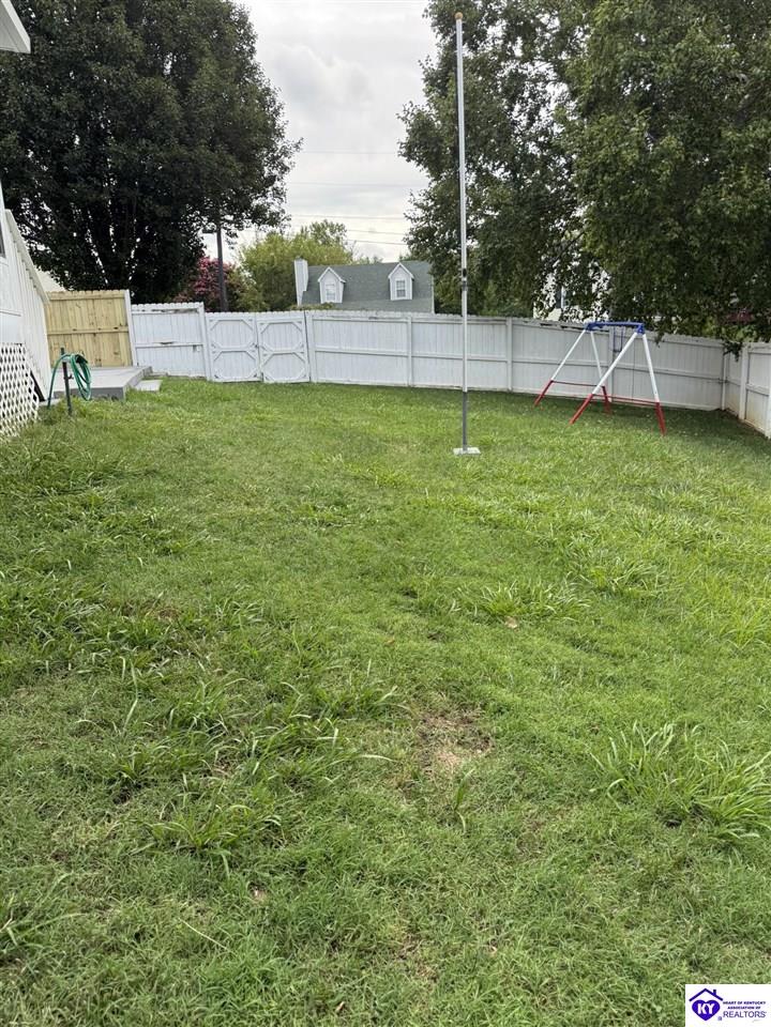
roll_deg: +3.5
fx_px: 713
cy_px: 514
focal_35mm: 24
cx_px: 386
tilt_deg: -13.3
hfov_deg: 56.8
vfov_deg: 71.6
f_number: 1.78
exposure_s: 1/1271
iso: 100
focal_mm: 6.76
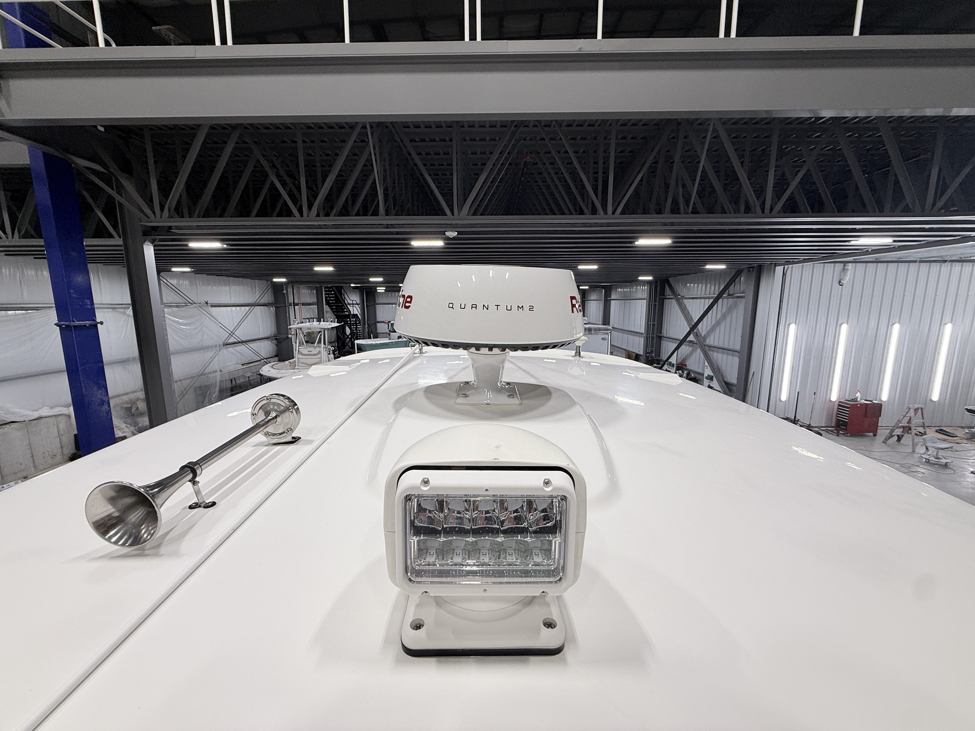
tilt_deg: -8.6
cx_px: 488
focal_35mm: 14
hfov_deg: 102.1
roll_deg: +0.0
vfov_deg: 85.7
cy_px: 366
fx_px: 394
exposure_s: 1/120
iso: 64
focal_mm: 2.22
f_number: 2.2
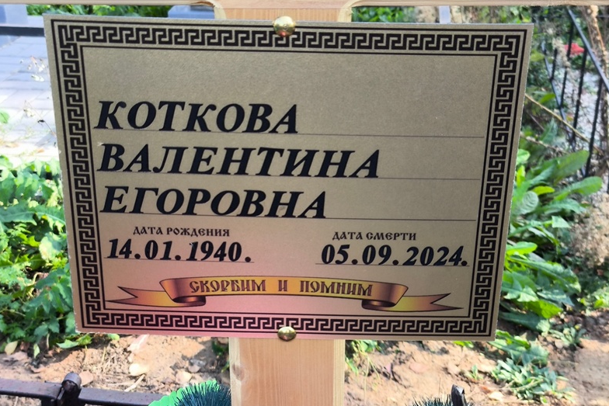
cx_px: 307
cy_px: 191
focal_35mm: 53
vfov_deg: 25.5
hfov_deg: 37.5
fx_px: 897
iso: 50
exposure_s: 1/145
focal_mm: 4.71
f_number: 1.7
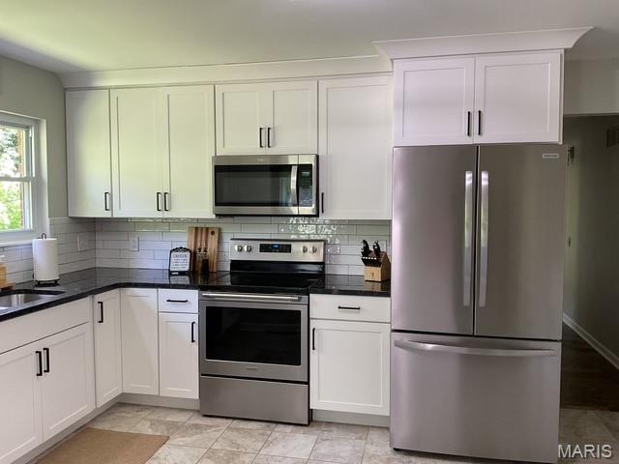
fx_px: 519
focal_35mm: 29
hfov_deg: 61.7
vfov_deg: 48.2
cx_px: 310
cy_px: 232
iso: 64
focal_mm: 3
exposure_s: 1/60
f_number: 1.8
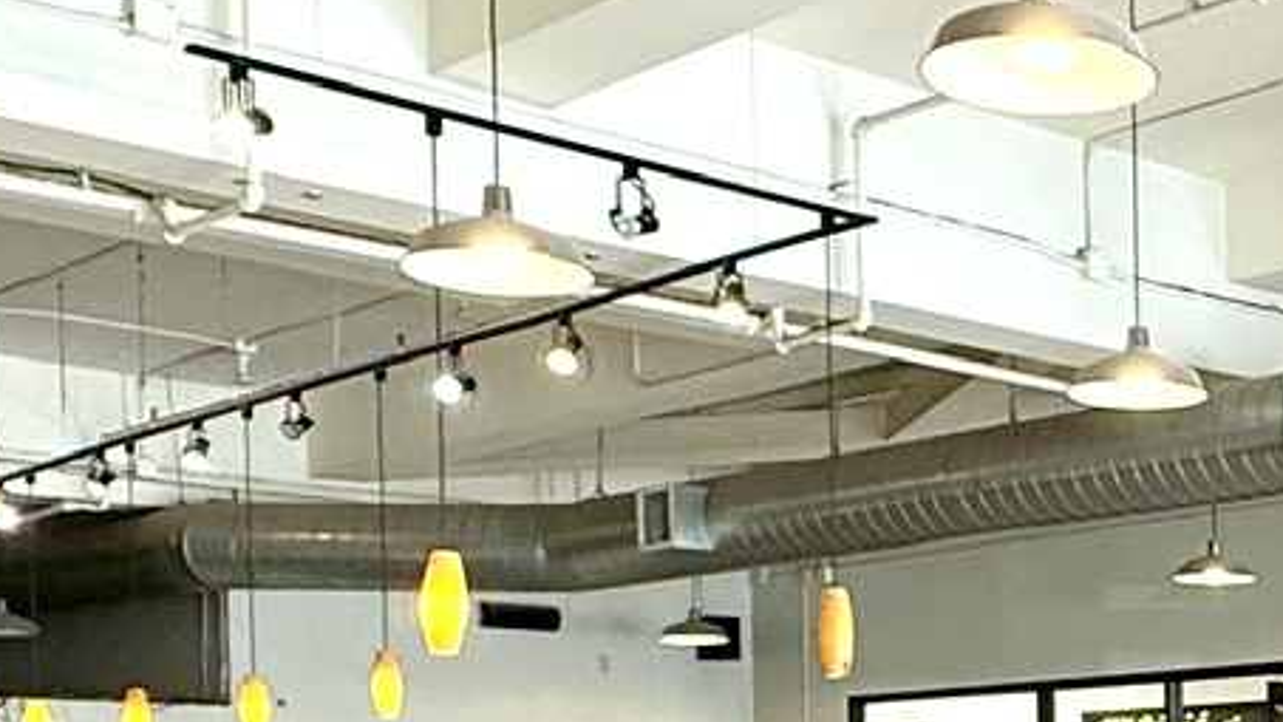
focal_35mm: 69
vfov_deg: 16.7
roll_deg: +0.8
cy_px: 889
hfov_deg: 27.6
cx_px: 1456
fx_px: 2348
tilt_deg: -1.1
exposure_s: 1/120
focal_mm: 2.22
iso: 250
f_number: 2.2
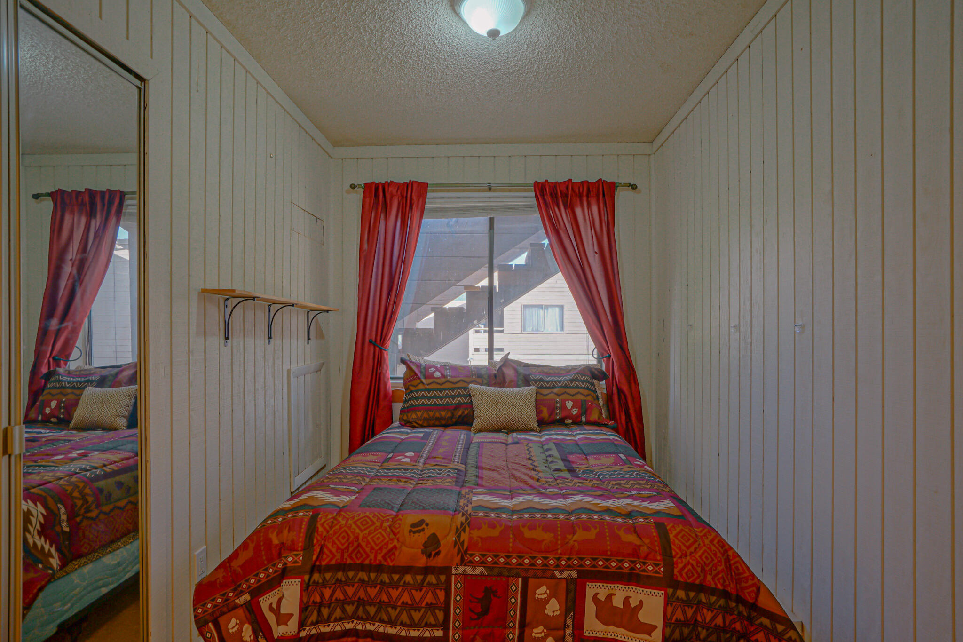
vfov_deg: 67.4
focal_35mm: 18
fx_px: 481
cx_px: 482
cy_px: 321
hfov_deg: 90.0
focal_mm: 18
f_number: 9.5
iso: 400
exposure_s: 1/10
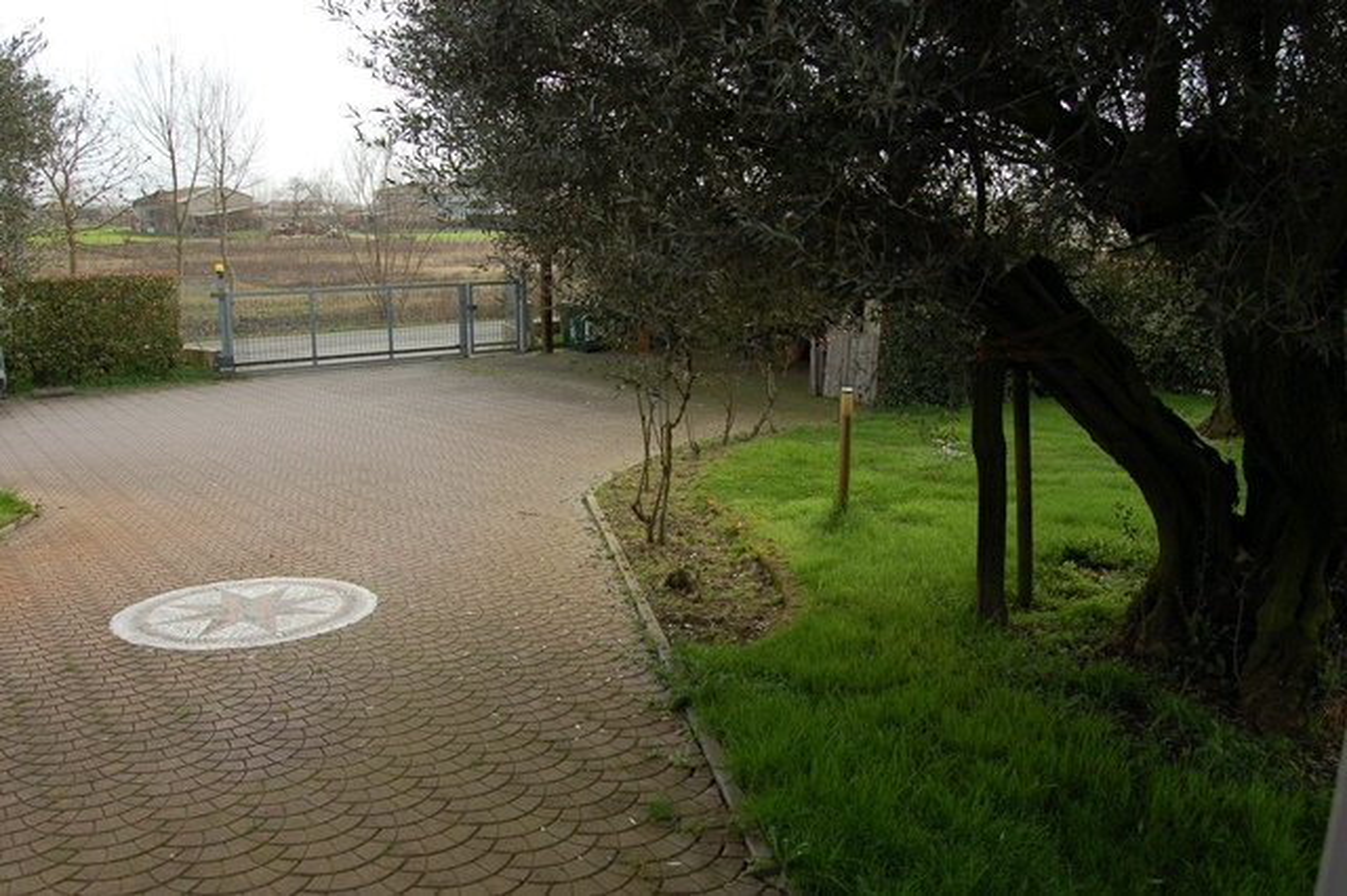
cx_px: 674
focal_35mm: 27
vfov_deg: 47.9
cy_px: 448
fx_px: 1010
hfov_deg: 67.4
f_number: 8
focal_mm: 18
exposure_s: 1/250
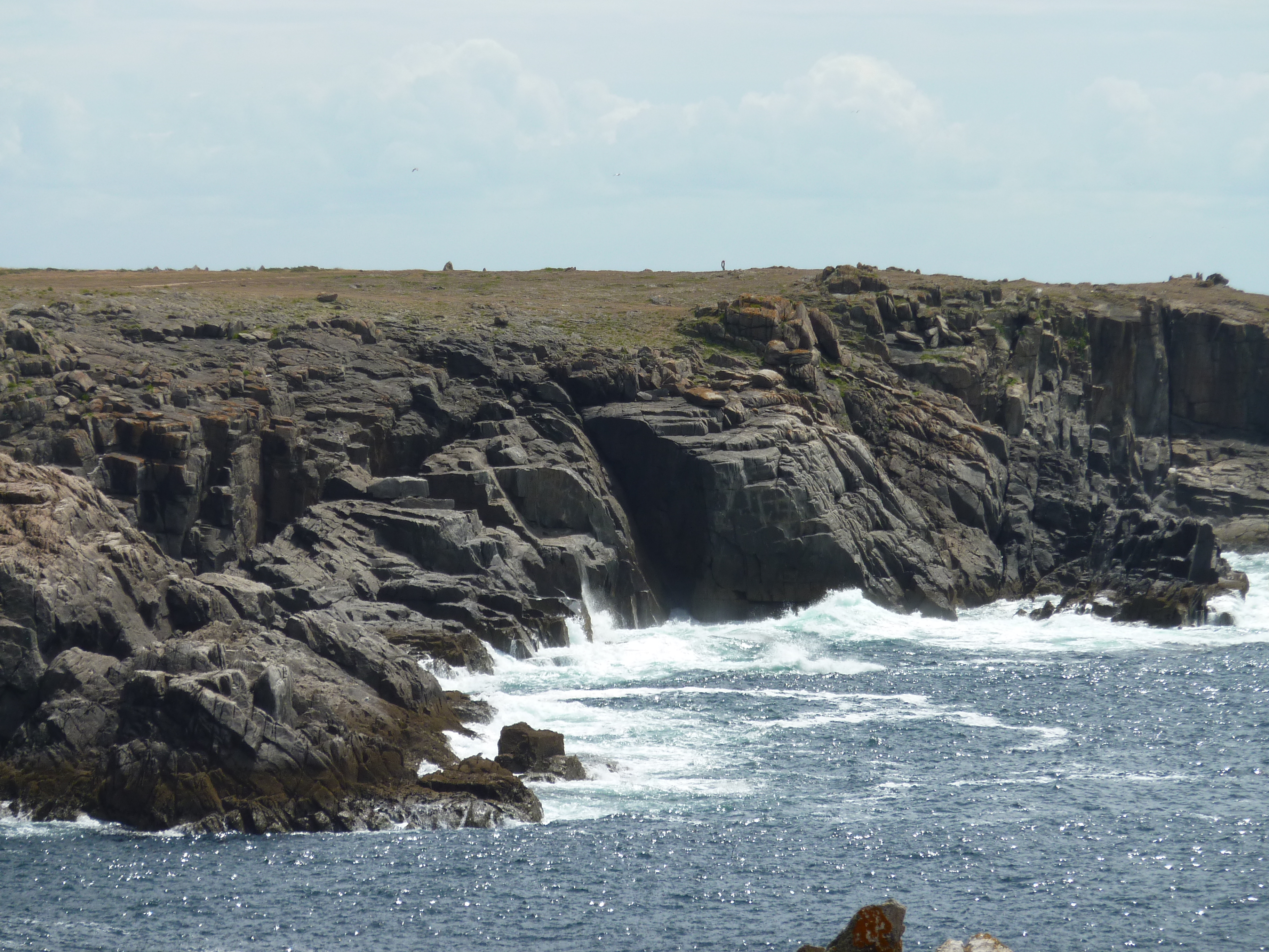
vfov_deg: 6.6
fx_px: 8248
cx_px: 634
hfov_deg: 8.8
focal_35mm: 225
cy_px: 476
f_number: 5.6
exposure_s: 1/800
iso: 80
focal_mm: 37
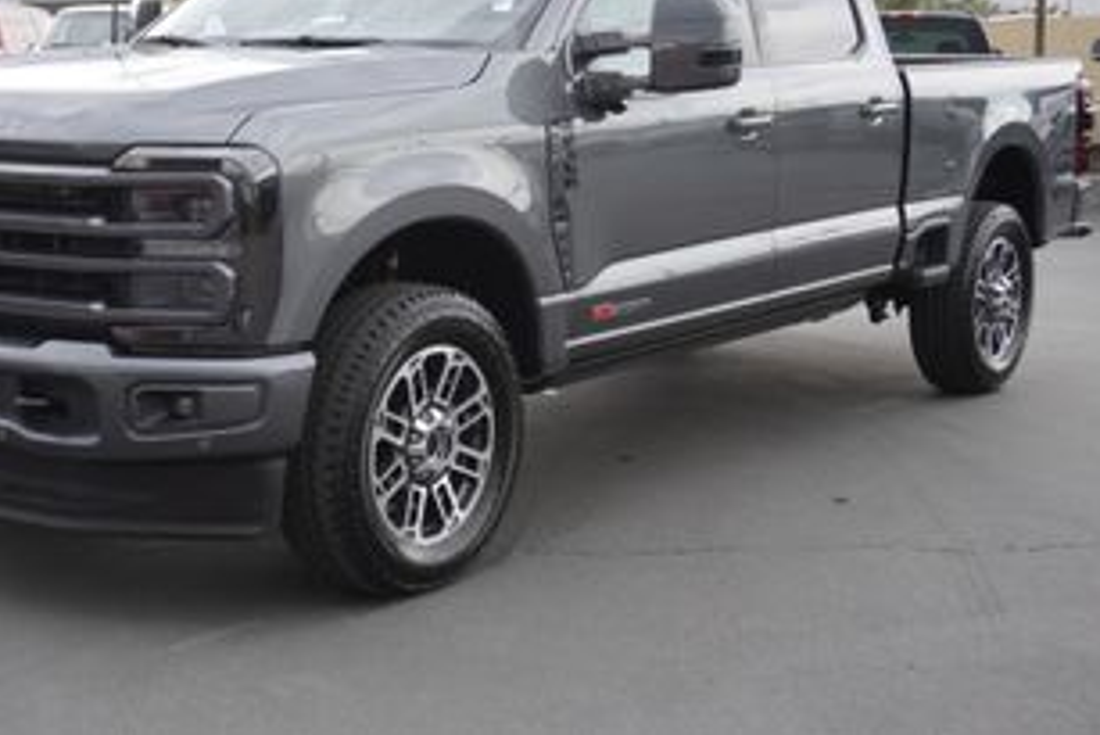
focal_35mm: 57
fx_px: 1732
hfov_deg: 35.1
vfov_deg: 23.9
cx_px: 426
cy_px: 260
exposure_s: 1/80
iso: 100
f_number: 5.6
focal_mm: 29
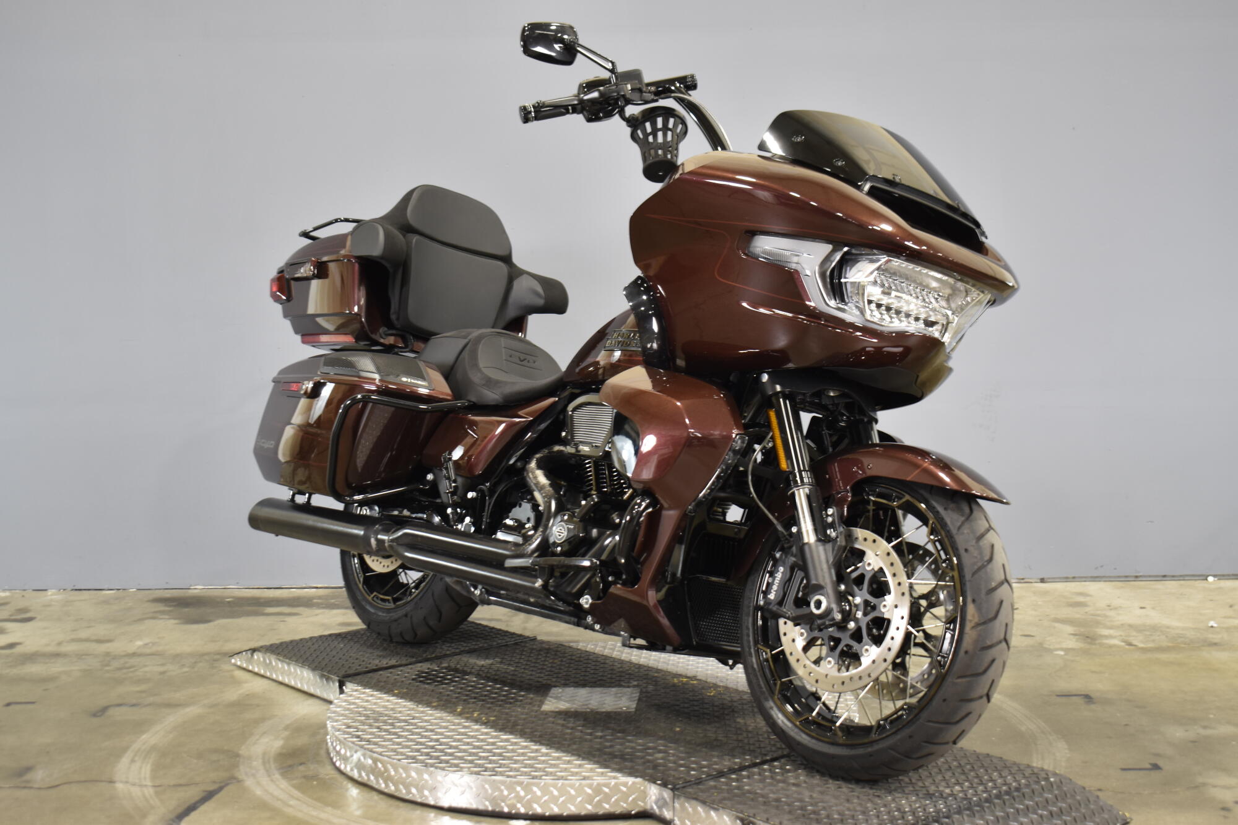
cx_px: 619
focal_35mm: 46
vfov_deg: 28.9
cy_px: 412
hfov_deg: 42.3
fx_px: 1599
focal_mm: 31
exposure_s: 1/10
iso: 400
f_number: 4.2
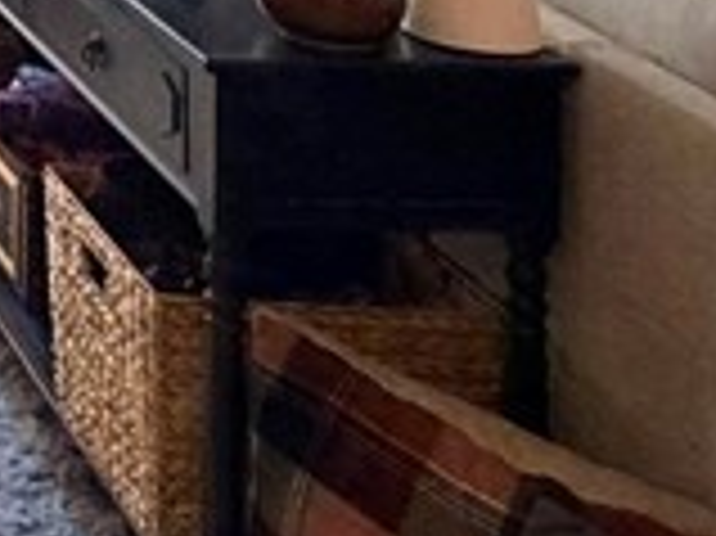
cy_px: -608
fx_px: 1860
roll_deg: +0.3
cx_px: -576
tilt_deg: -0.1
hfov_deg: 17.6
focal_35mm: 90
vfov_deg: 13.5
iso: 400
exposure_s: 1/60
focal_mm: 2.22
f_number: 2.2
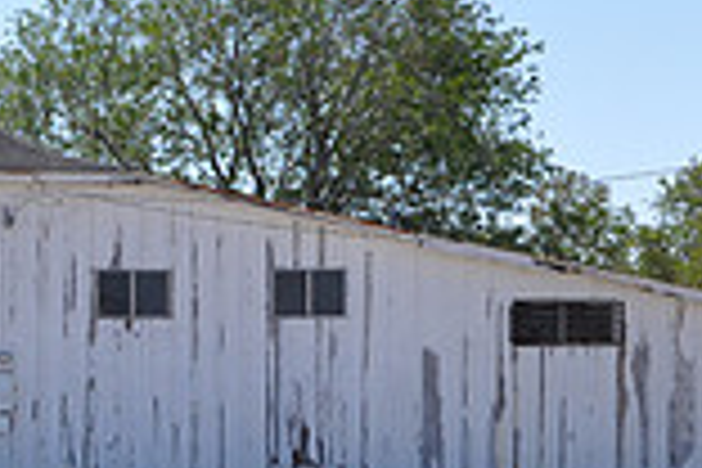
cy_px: 322
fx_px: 3256
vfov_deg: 8.2
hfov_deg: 11.8
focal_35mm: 167
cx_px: -324
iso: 200
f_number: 9
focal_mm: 30
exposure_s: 1/320
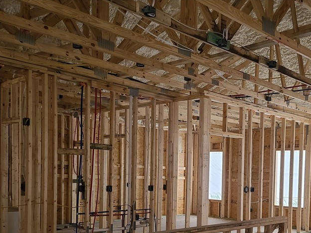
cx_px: 227
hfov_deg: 44.5
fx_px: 368
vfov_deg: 34.0
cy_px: 190
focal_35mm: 41
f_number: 1.8
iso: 160
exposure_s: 1/40
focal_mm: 7
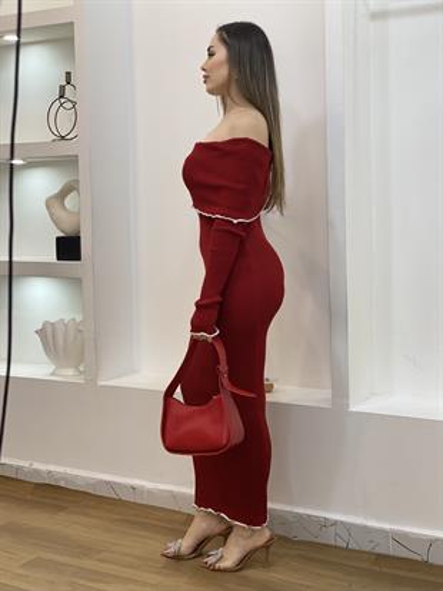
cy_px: 296
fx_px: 887
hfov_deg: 28.0
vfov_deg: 36.8
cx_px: 222
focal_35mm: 52
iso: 80
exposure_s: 1/100
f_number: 2
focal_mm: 6
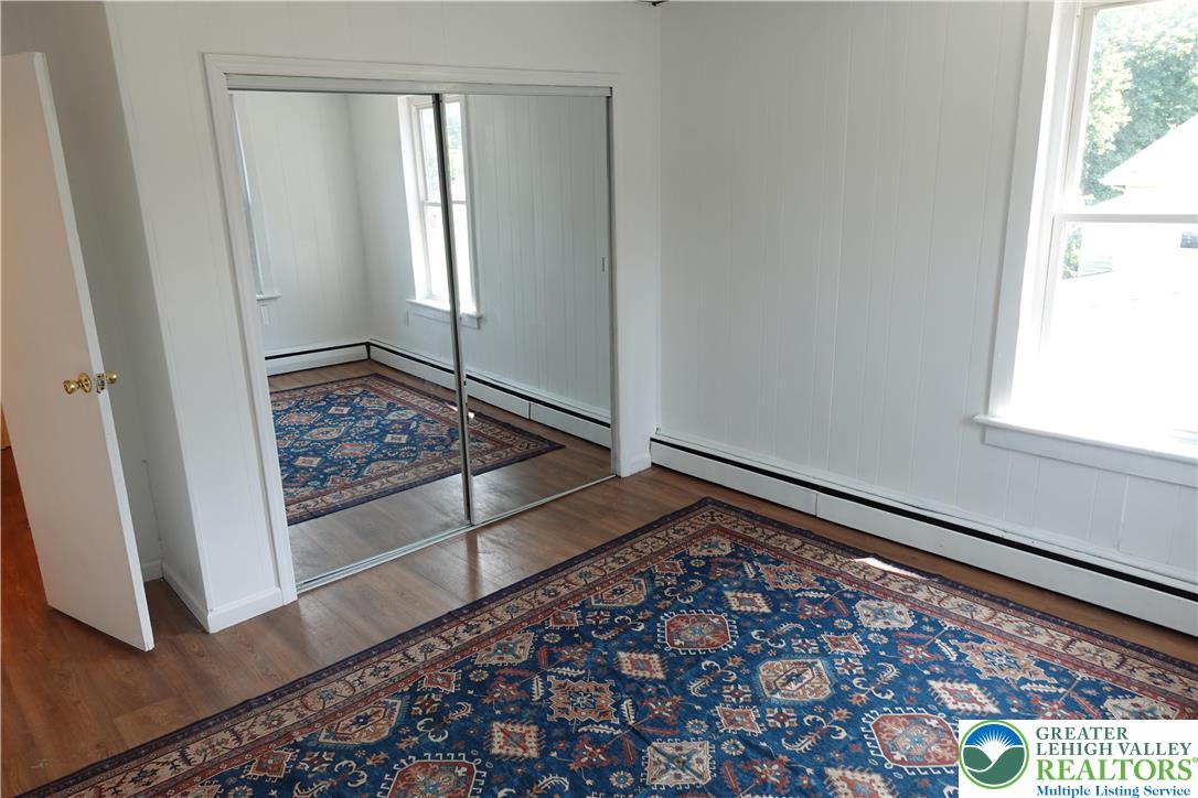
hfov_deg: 73.7
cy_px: 399
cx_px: 599
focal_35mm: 24
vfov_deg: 53.1
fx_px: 799
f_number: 3.5
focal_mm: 9.4
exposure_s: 1/50
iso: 125
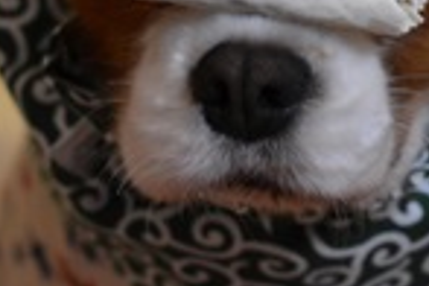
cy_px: -9
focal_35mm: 306
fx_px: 3646
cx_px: 289
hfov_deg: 6.7
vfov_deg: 4.5
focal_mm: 50
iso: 400
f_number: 3.2
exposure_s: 1/60
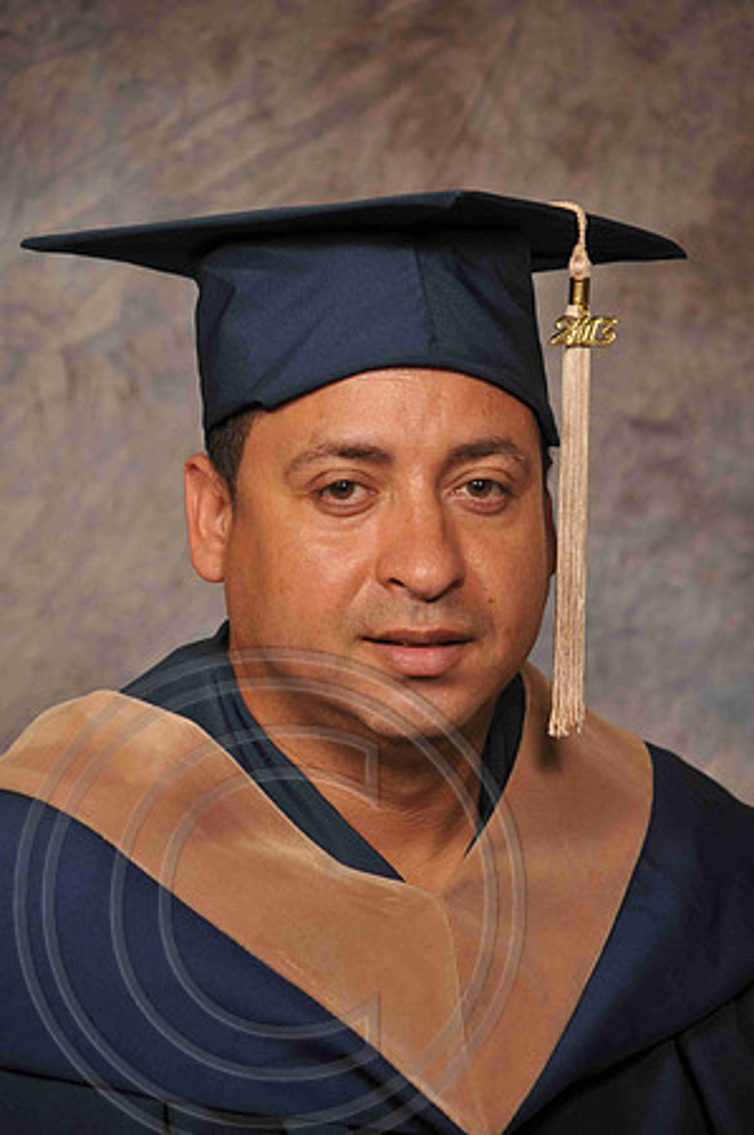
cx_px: 377
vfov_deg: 10.2
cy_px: 568
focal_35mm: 202
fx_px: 6376
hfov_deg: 6.8
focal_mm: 135
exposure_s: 1/60
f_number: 5.6
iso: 200
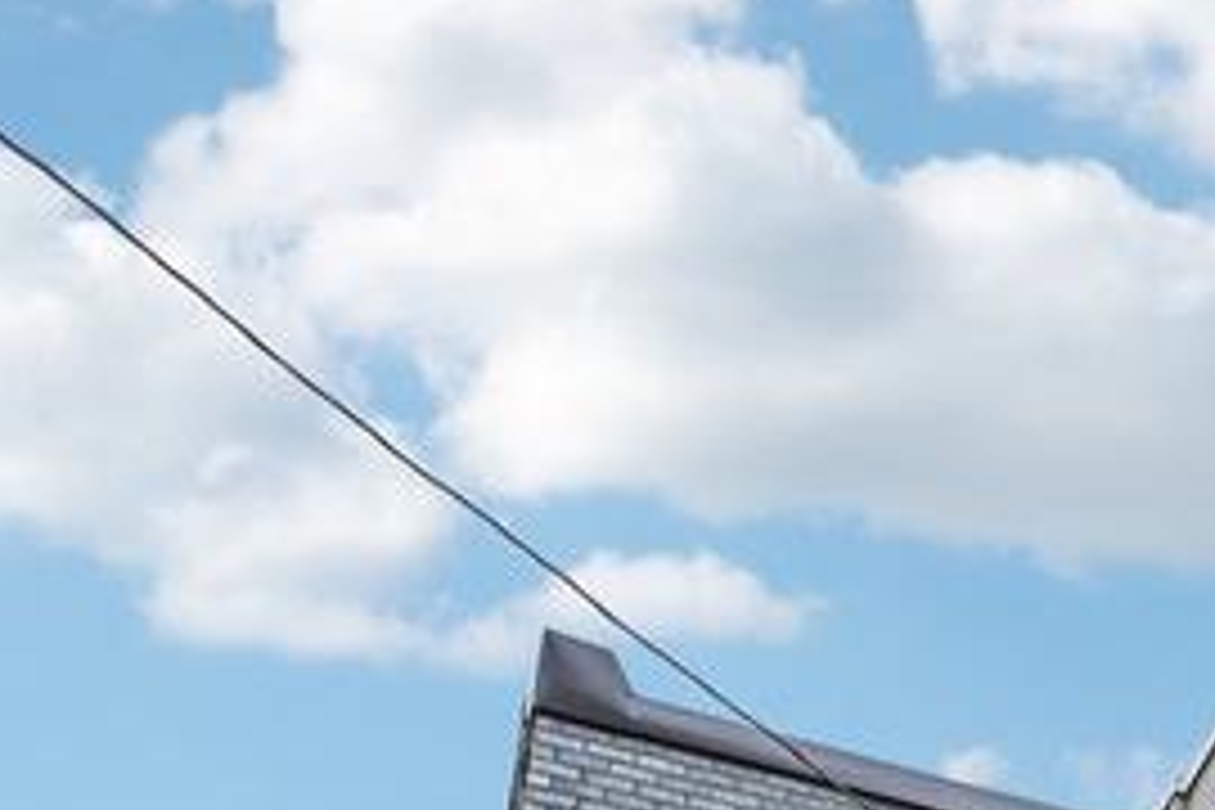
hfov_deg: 22.6
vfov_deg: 15.9
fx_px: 2494
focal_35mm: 74
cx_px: 1800
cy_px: 1433
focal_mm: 19.5
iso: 800
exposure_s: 1/640
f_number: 8
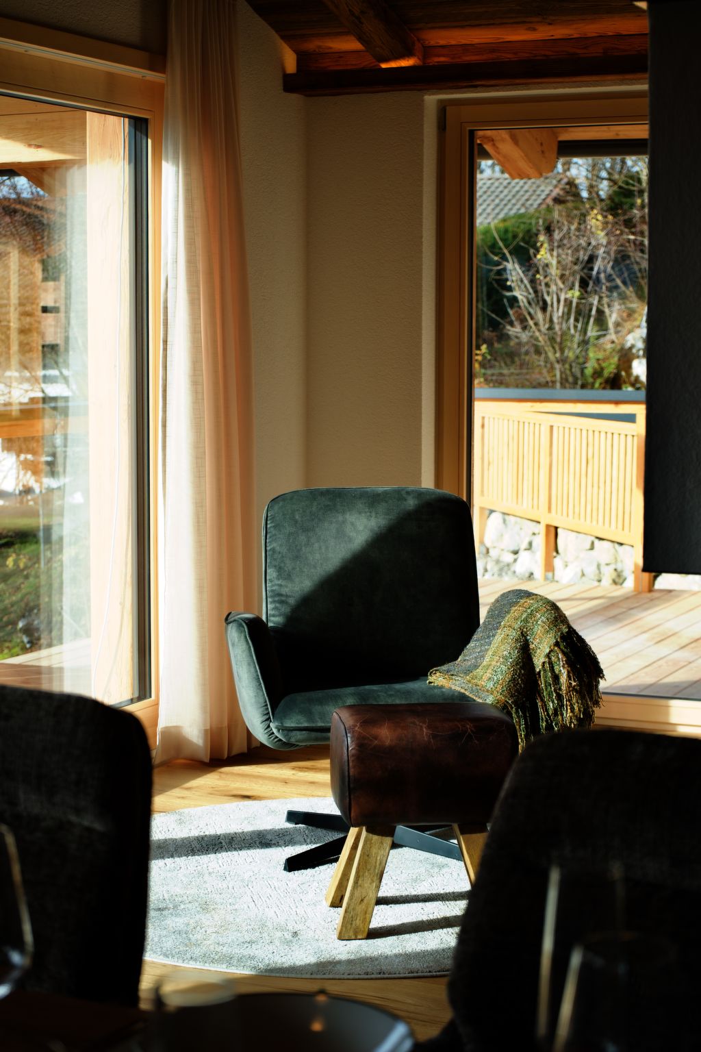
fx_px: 1986
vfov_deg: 29.7
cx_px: 350
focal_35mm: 68
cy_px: 526
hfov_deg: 20.0
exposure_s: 1/200
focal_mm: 68
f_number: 6.3
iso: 400
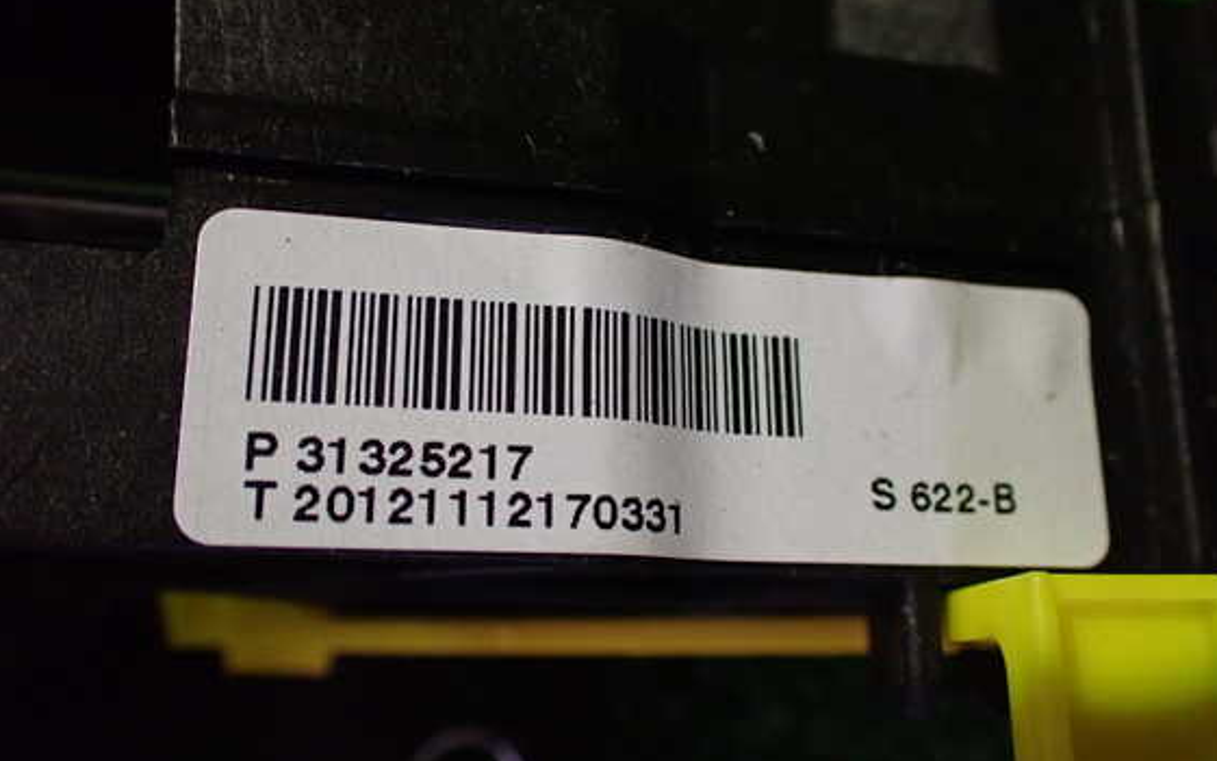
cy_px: 375
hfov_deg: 56.7
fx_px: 1128
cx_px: 614
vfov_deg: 37.3
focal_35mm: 34
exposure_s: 1/40
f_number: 2.3
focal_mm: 5.4
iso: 800
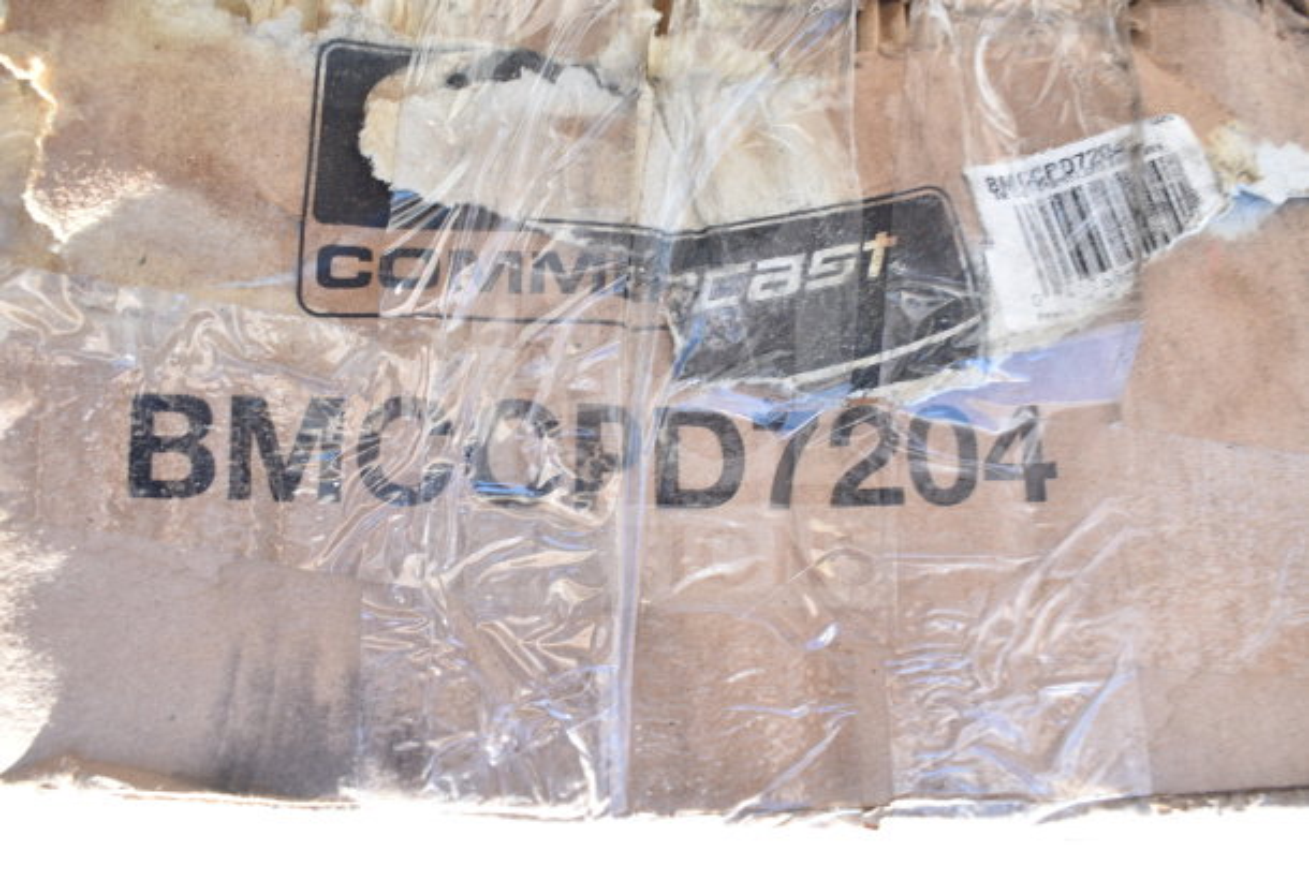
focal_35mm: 33
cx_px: 654
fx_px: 1200
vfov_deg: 40.0
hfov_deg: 57.2
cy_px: 436
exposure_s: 1/100
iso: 200
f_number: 5
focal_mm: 22
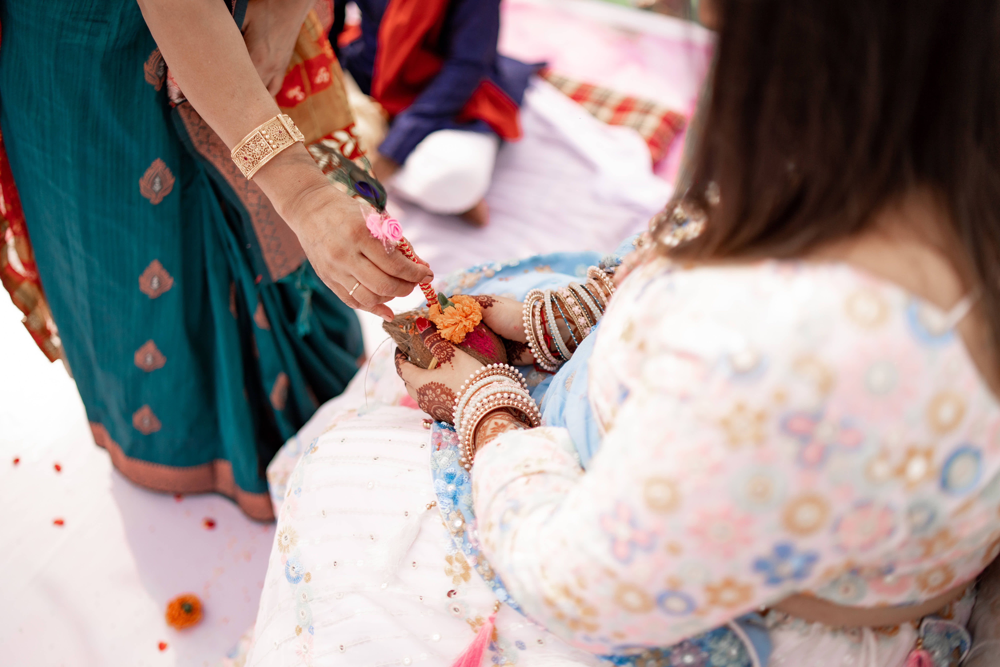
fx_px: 972
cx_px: 500
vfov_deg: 37.9
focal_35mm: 35
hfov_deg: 54.4
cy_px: 334
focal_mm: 35
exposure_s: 1/6400
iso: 320
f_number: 1.4
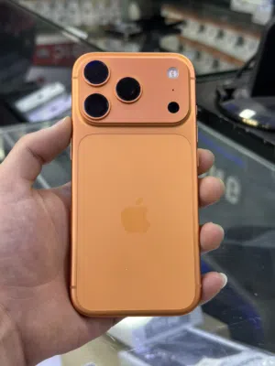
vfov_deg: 39.7
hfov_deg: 30.3
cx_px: 138
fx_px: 508
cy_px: 183
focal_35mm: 48
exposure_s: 1/100
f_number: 1.78
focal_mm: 6.86
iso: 100
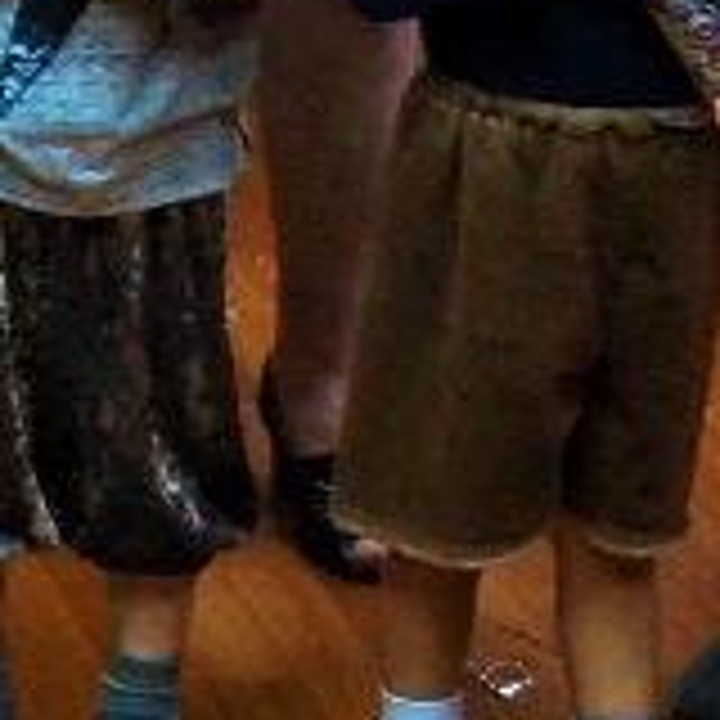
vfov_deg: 8.7
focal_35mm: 184
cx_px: -1728
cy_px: -954
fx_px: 4330
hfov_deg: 7.7
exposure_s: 1/60
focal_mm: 18
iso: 800
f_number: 4
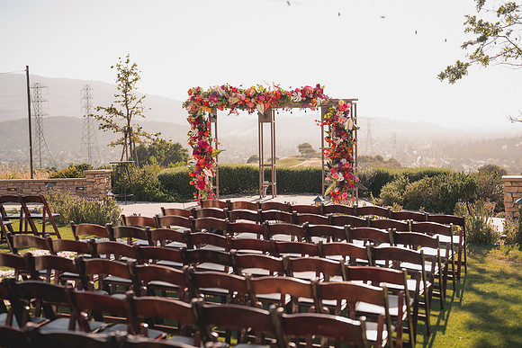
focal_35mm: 50
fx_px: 725
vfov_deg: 27.0
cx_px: 261
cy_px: 174
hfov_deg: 39.6
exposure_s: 1/1000
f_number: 2
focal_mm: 50
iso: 50
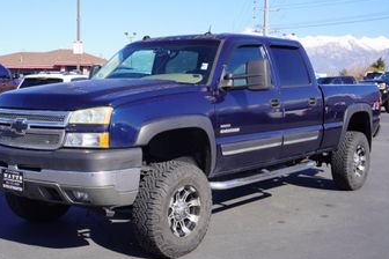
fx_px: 540
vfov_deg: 27.0
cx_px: 169
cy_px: 147
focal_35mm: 50
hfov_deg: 39.5
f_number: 8
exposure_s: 1/160
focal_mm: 28
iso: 100
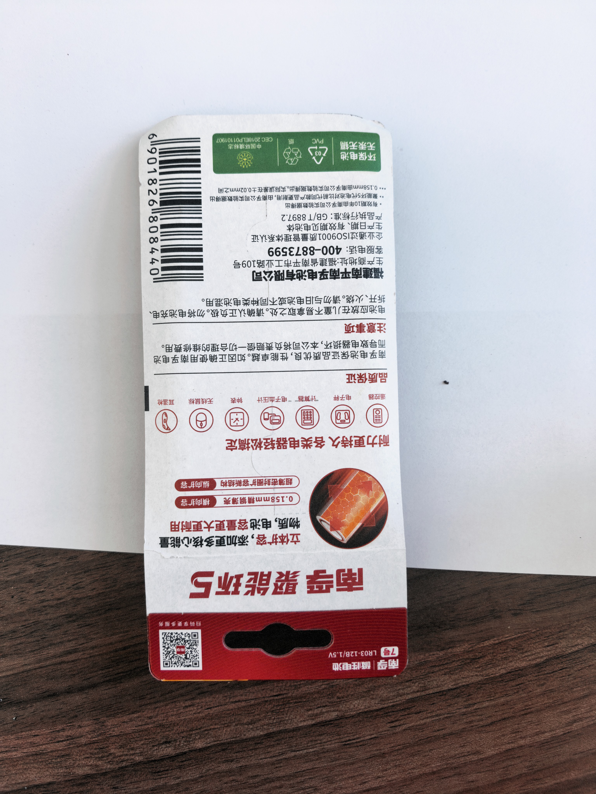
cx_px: 298
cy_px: 397
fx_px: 551
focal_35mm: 24
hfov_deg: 56.8
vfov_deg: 71.6
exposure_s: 1/100
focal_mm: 5.75
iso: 64
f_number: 2
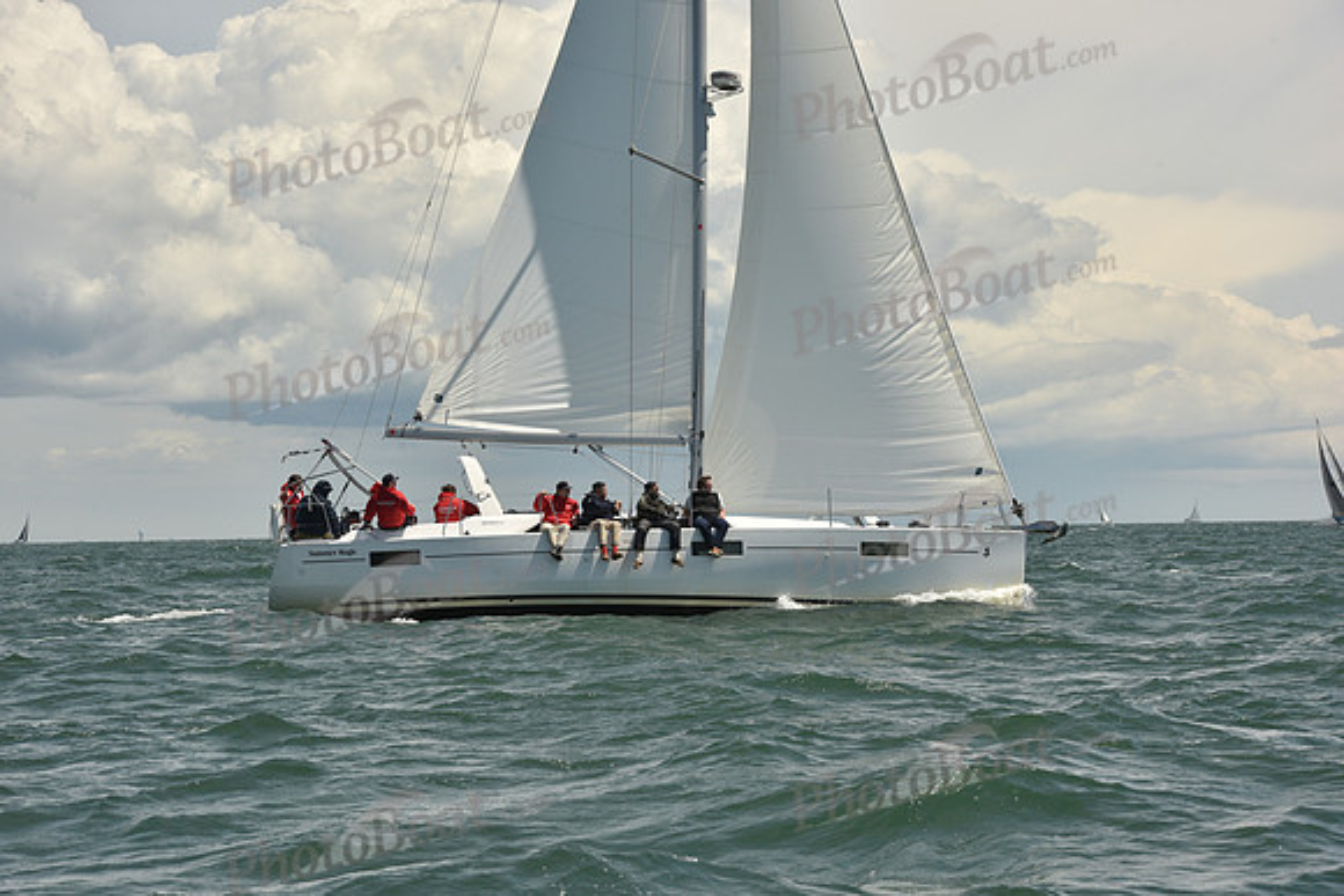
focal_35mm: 135
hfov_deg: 15.2
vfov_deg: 10.2
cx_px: 672
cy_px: 448
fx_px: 5041
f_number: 13
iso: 320
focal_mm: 135
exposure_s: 1/800
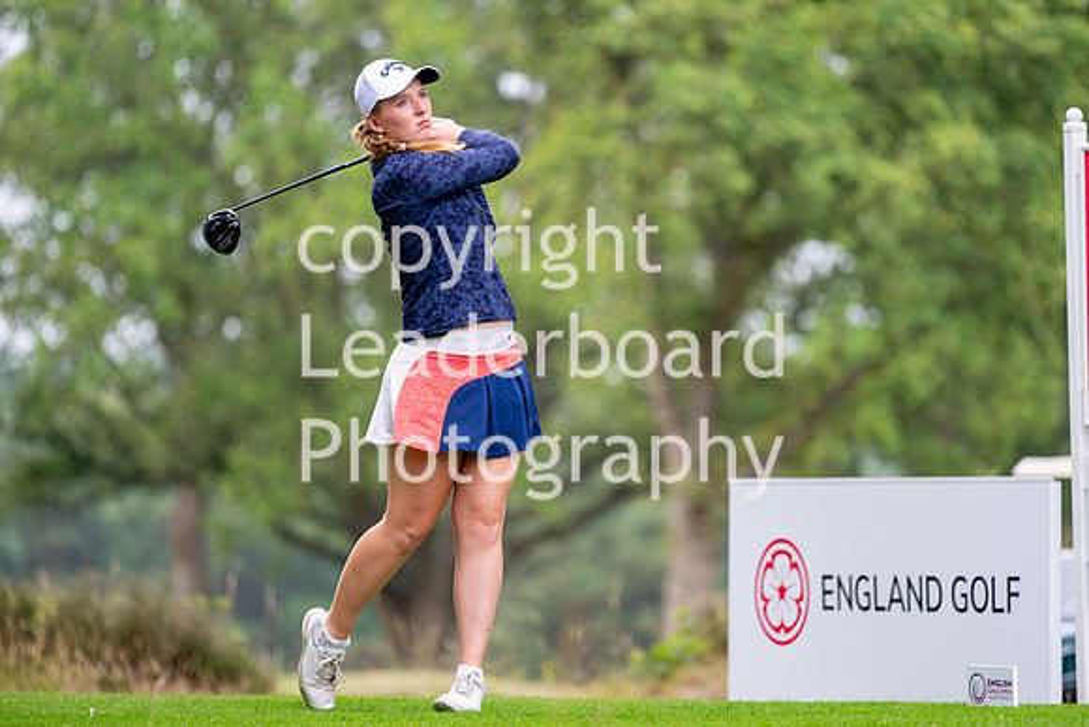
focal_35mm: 300
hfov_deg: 6.9
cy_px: 364
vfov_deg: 4.6
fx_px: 9077
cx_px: 544
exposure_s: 1/1000
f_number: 4.5
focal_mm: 300
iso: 400
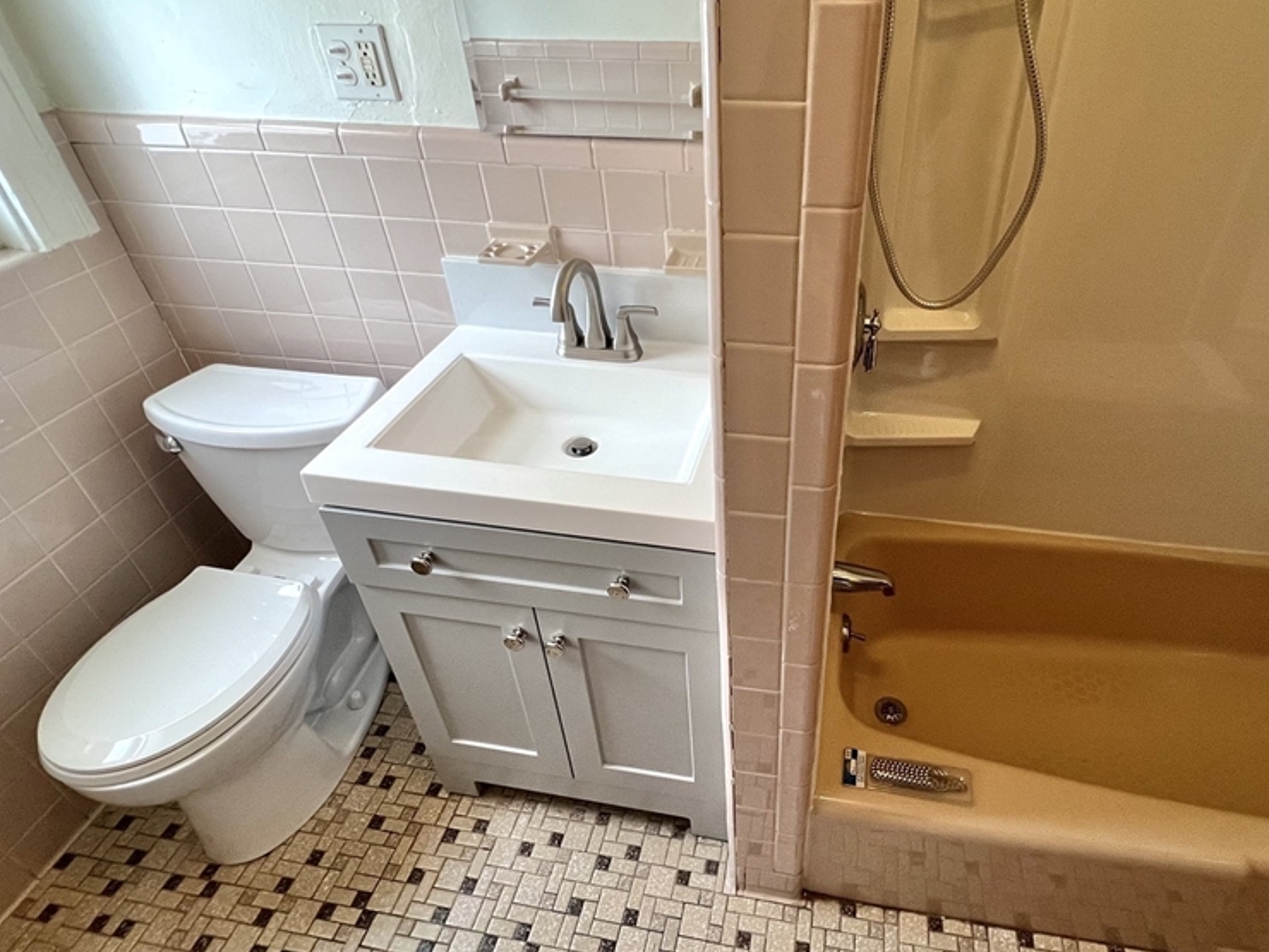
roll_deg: -0.9
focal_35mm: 18
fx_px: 660
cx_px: 753
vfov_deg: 71.2
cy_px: 403
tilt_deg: -33.7
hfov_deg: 86.8
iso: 250
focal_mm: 1.57
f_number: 1.8
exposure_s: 1/120
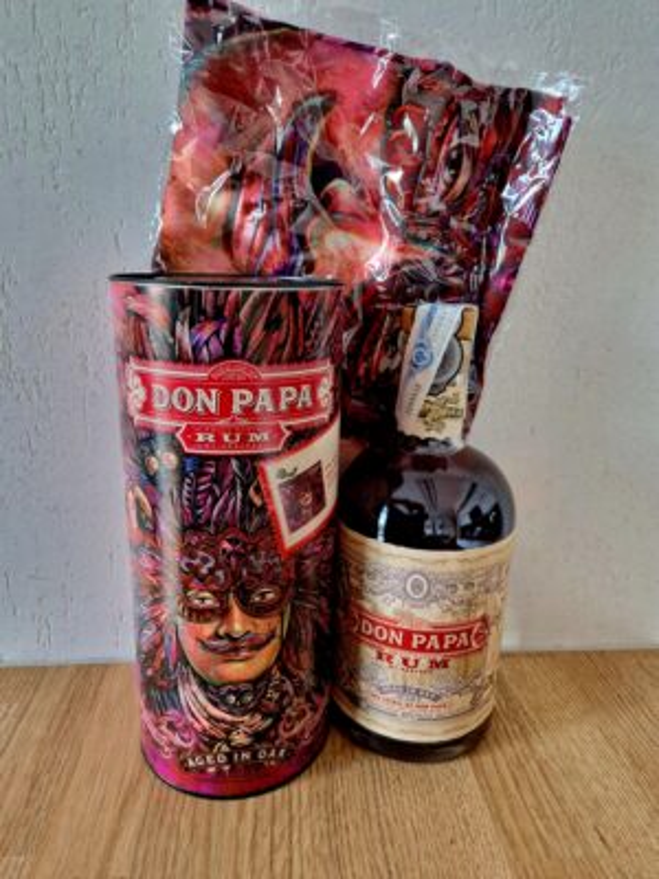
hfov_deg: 58.9
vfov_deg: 73.9
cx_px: 330
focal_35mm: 23
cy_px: 440
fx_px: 584
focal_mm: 5.4
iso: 640
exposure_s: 1/30
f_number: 1.8
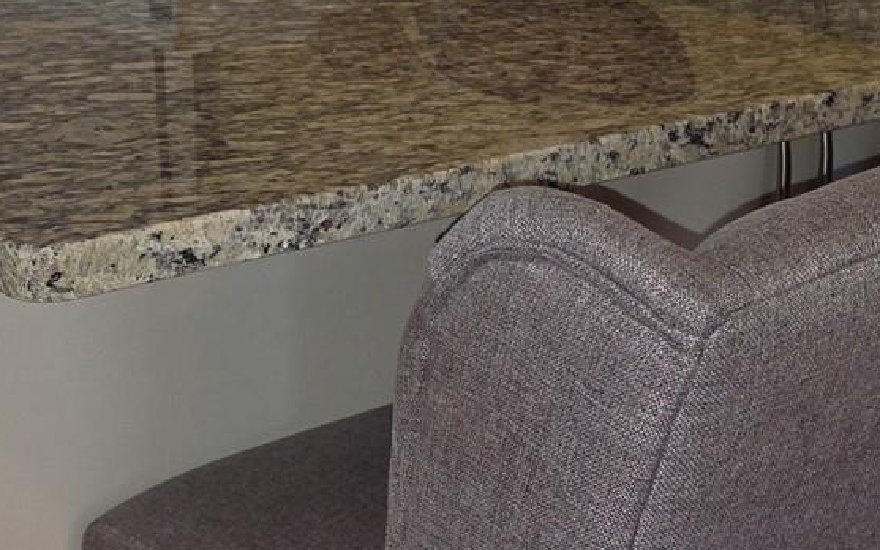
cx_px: 498
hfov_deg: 29.3
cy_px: 471
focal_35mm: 70
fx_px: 1679
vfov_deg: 18.4
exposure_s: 1/60
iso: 100
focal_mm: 5.4
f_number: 1.8
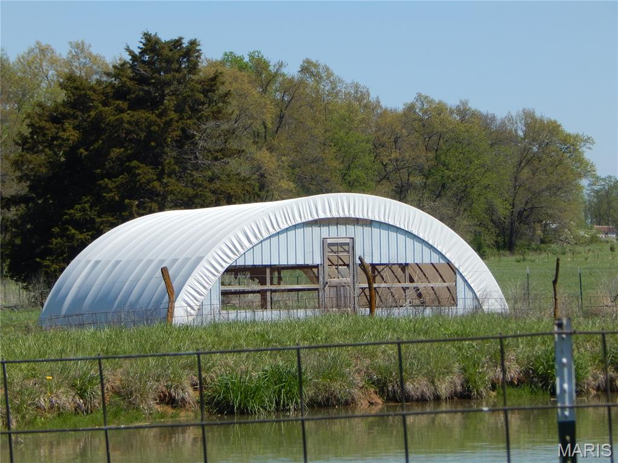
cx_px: 309
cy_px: 232
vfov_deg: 9.3
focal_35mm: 160
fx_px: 2856
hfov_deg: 12.3
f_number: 5.1
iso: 125
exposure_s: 1/1000
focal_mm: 28.7
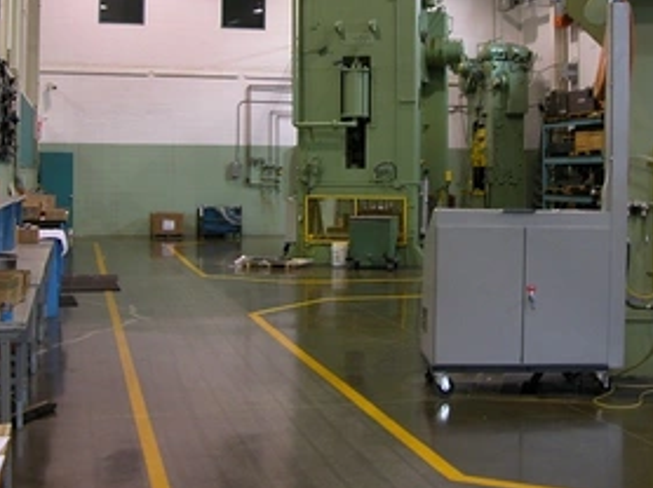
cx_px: 355
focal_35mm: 49
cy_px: 162
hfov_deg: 38.9
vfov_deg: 29.4
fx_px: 924
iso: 100
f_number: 2.8
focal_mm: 8.9
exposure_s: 1/13.9
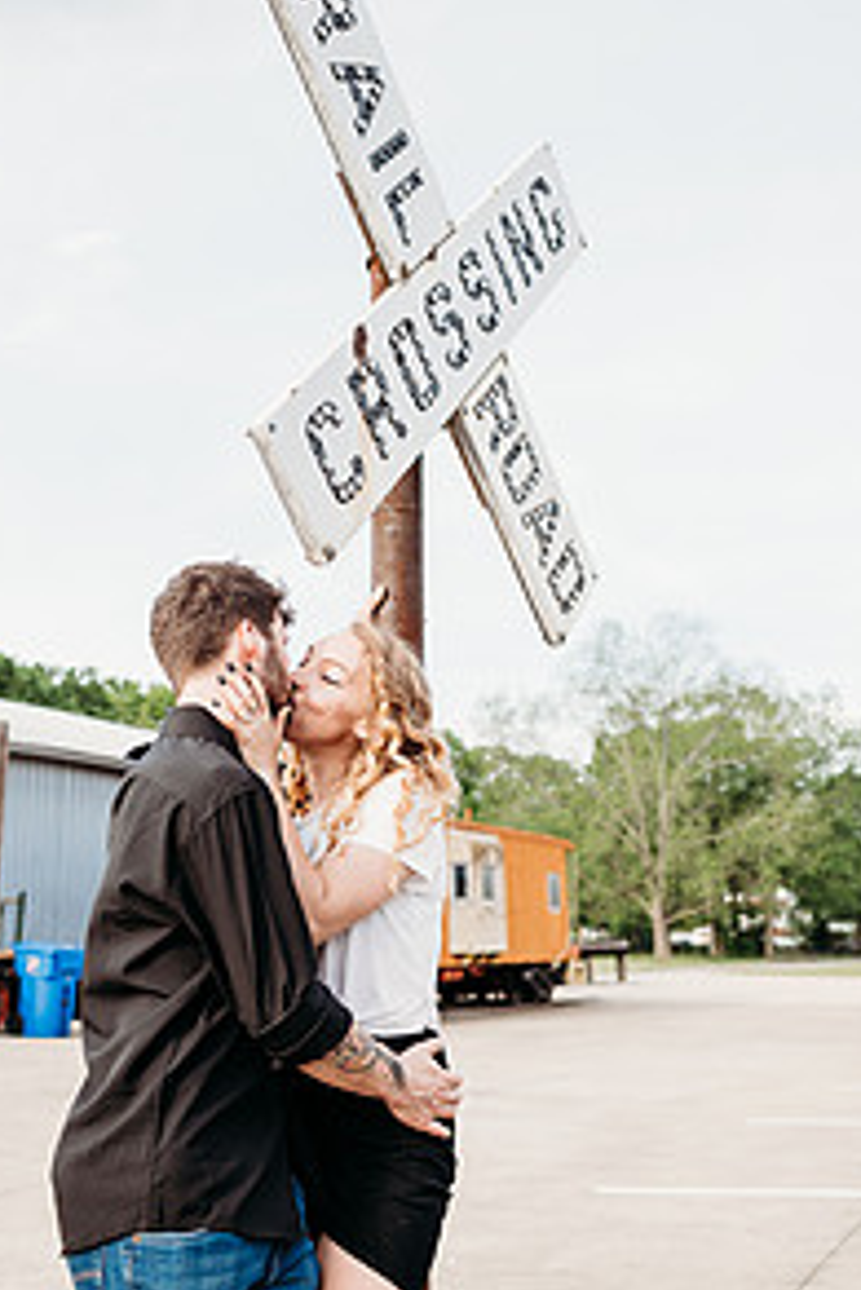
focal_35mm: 37
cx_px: 349
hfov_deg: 35.9
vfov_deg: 51.8
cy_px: 672
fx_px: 1326
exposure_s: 1/640
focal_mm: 24
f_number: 2.8
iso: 100
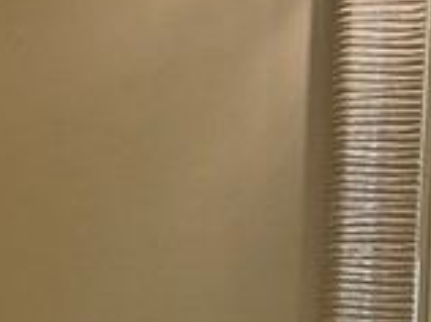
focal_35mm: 169
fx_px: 2101
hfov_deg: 11.4
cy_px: 619
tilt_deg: -5.6
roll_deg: -1.6
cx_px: -125
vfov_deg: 8.4
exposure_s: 1/60
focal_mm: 5.1
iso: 100
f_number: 1.6
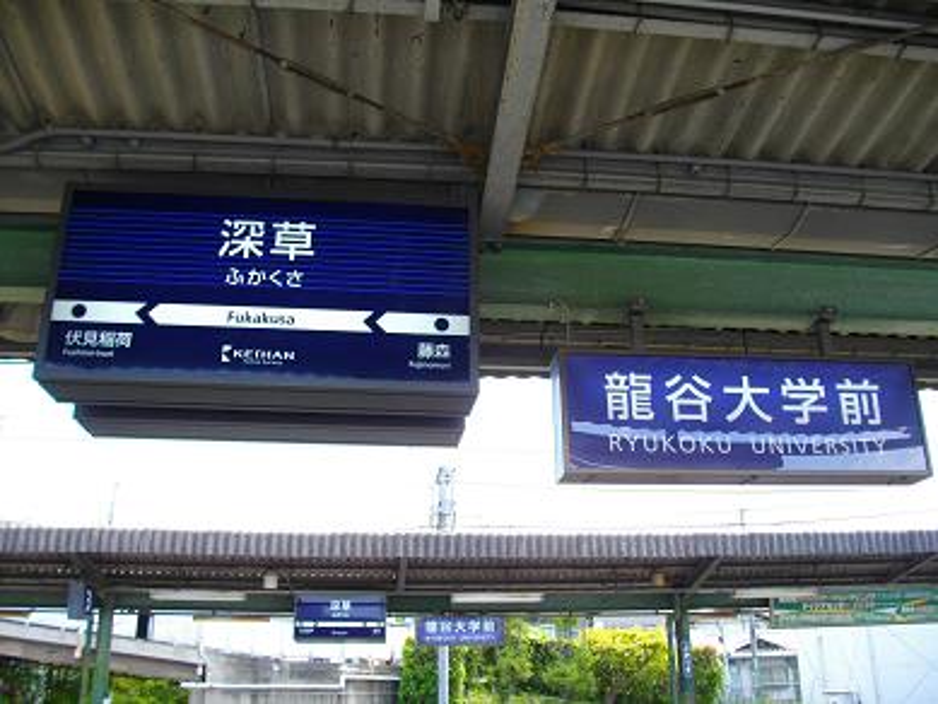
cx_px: 469
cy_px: 352
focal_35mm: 32
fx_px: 867
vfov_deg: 44.2
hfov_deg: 56.8
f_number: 2.9
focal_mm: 5.7
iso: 100
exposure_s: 1/160
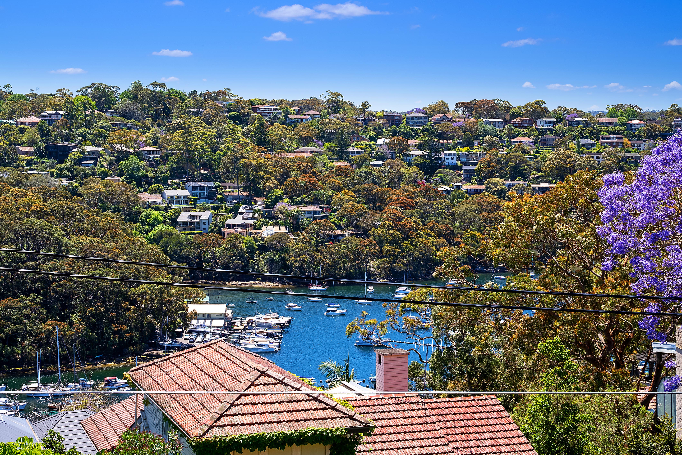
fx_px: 1327
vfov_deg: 19.5
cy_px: 228
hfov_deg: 28.8
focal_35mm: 70
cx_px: 341
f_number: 16
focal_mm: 70
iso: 320
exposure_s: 1/20
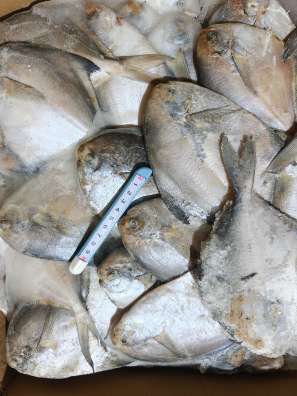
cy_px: 194
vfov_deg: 67.3
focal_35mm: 26
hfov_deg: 52.9
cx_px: 131
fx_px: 297
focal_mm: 8.67
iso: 800
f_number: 1.8
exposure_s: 1/50
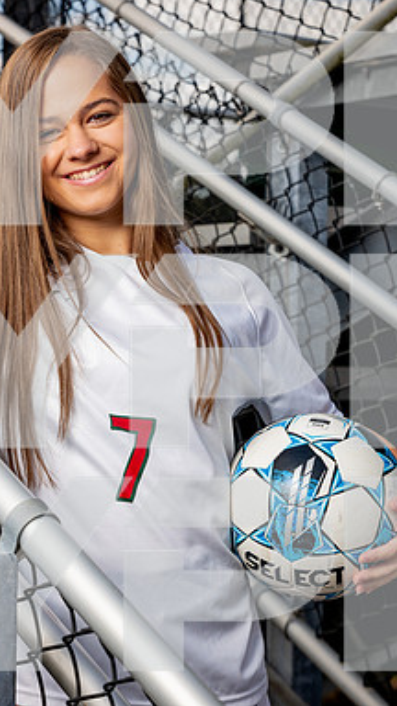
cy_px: 352
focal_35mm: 95
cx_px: 94
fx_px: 1778
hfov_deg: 12.7
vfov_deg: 22.5
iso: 100
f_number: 5
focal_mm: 60
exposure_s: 1/800
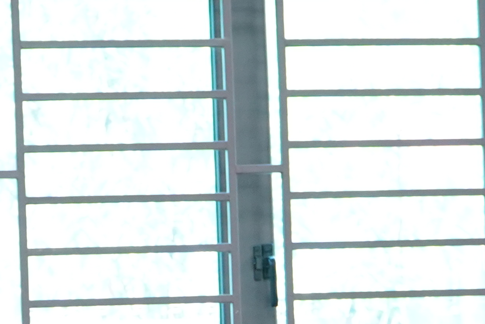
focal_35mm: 213
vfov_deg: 6.4
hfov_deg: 9.6
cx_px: 65
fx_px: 2869
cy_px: 446
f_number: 4
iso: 2500
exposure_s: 1/80
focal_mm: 45
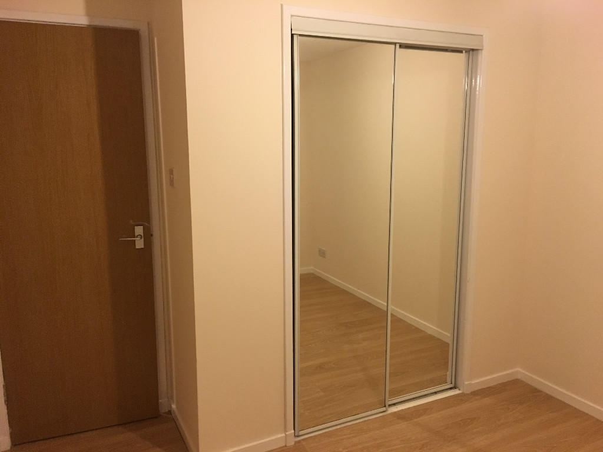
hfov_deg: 61.7
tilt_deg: -9.7
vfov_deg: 48.2
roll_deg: -0.2
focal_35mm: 29
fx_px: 505
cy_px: 226
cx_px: 302
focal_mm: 4.15
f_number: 2.2
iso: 200
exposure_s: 1/20
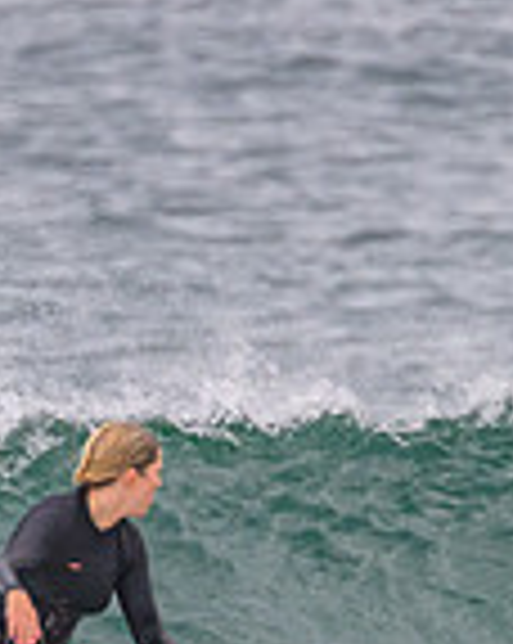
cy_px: 781
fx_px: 57913
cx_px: 423
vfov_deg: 0.6
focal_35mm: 3045
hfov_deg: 0.5
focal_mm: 800
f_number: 11
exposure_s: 1/2000
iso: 2000
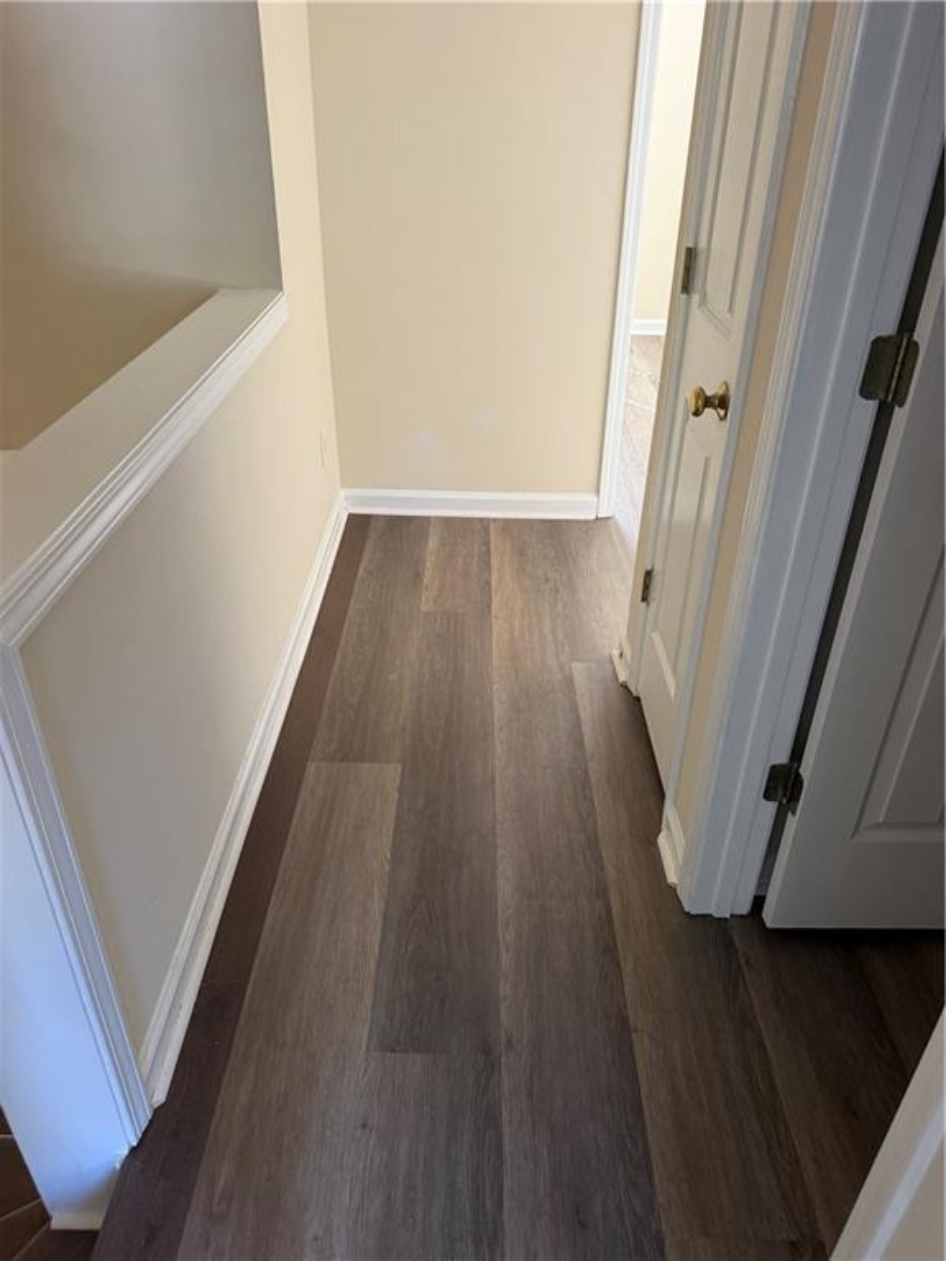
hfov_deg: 56.8
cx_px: 473
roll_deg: -0.5
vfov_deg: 71.6
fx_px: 875
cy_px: 630
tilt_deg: -29.1
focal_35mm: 24
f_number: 1.78
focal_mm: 6.76
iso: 320
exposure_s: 1/60
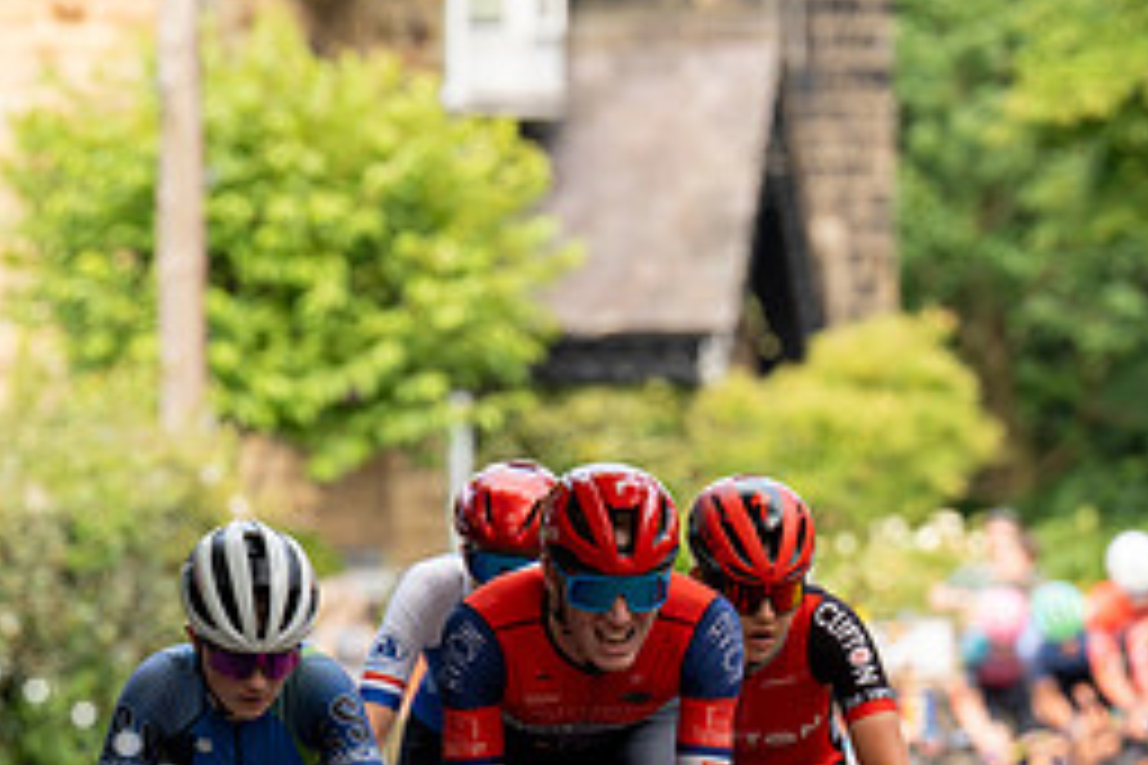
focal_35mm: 515
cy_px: 908
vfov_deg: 2.7
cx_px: 563
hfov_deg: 4.0
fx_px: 16421
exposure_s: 1/640
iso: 400
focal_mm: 175
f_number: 4
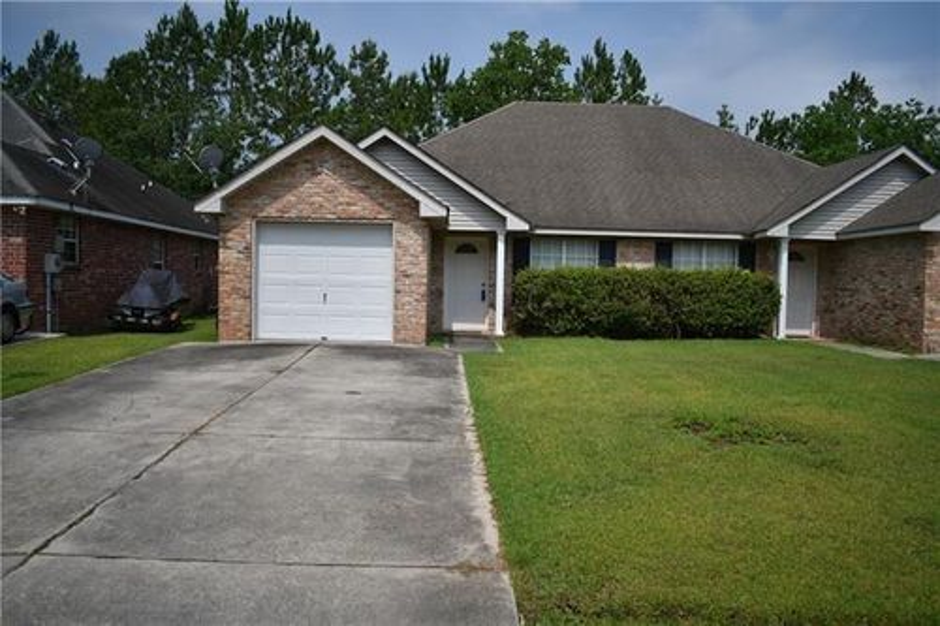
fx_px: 783
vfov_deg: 43.6
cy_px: 313
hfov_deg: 61.9
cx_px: 470
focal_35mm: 30
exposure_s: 1/2500
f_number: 3.8
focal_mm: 20
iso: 100
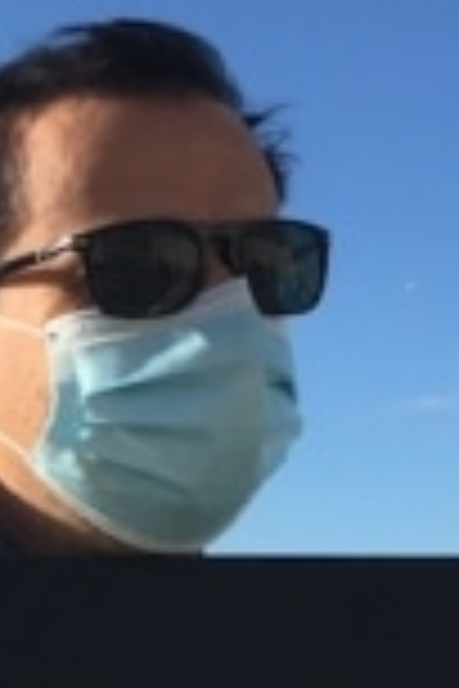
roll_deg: -0.7
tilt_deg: +0.2
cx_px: -446
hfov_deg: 10.7
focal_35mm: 118
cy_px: 755
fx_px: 2257
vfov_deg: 16.8
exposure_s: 1/1972
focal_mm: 4.15
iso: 25
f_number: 2.2
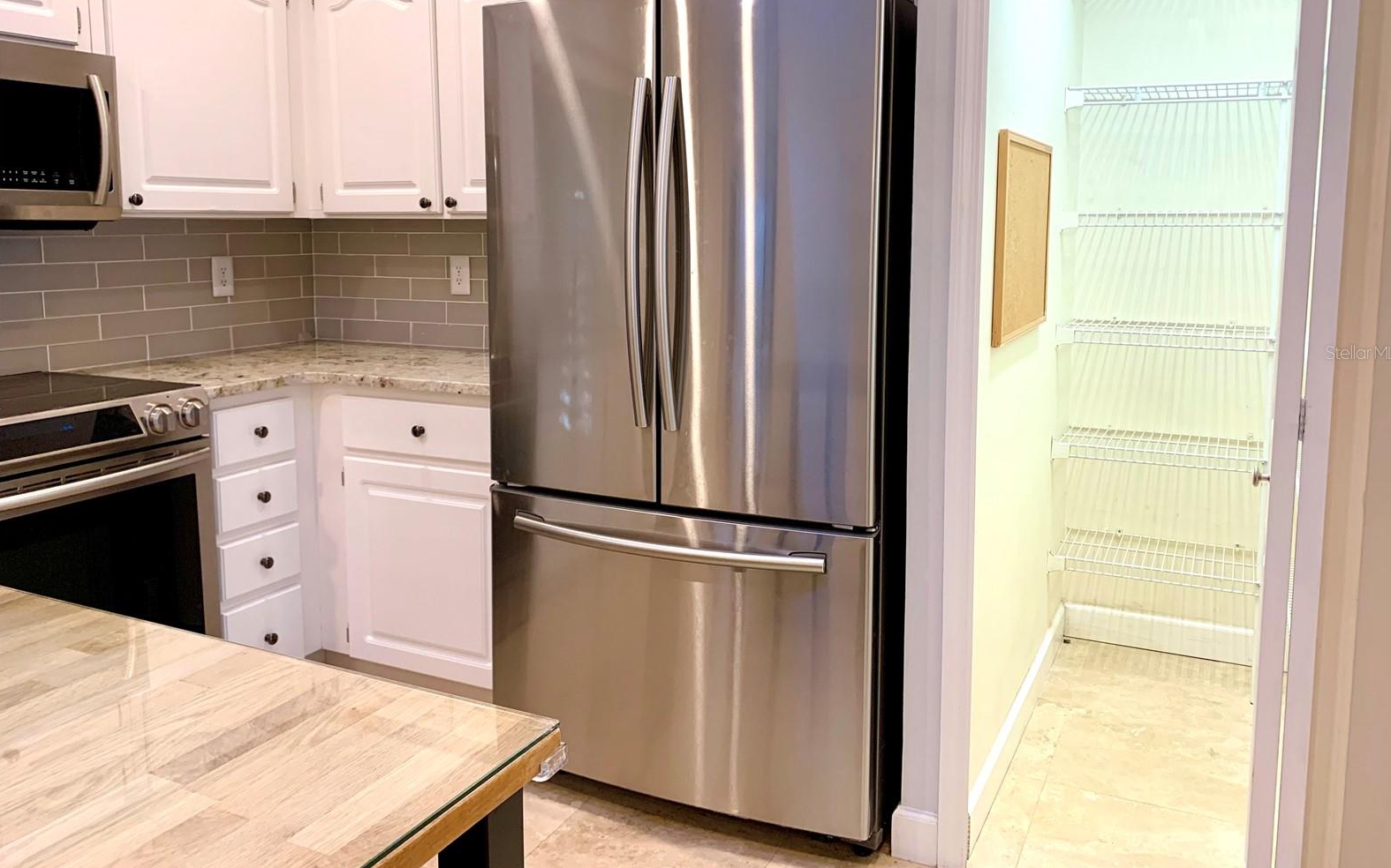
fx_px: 1061
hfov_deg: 66.5
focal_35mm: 28
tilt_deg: -6.3
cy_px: 352
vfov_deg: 44.3
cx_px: 702
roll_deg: +0.4
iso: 100
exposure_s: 1/60
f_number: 1.8
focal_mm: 4.25
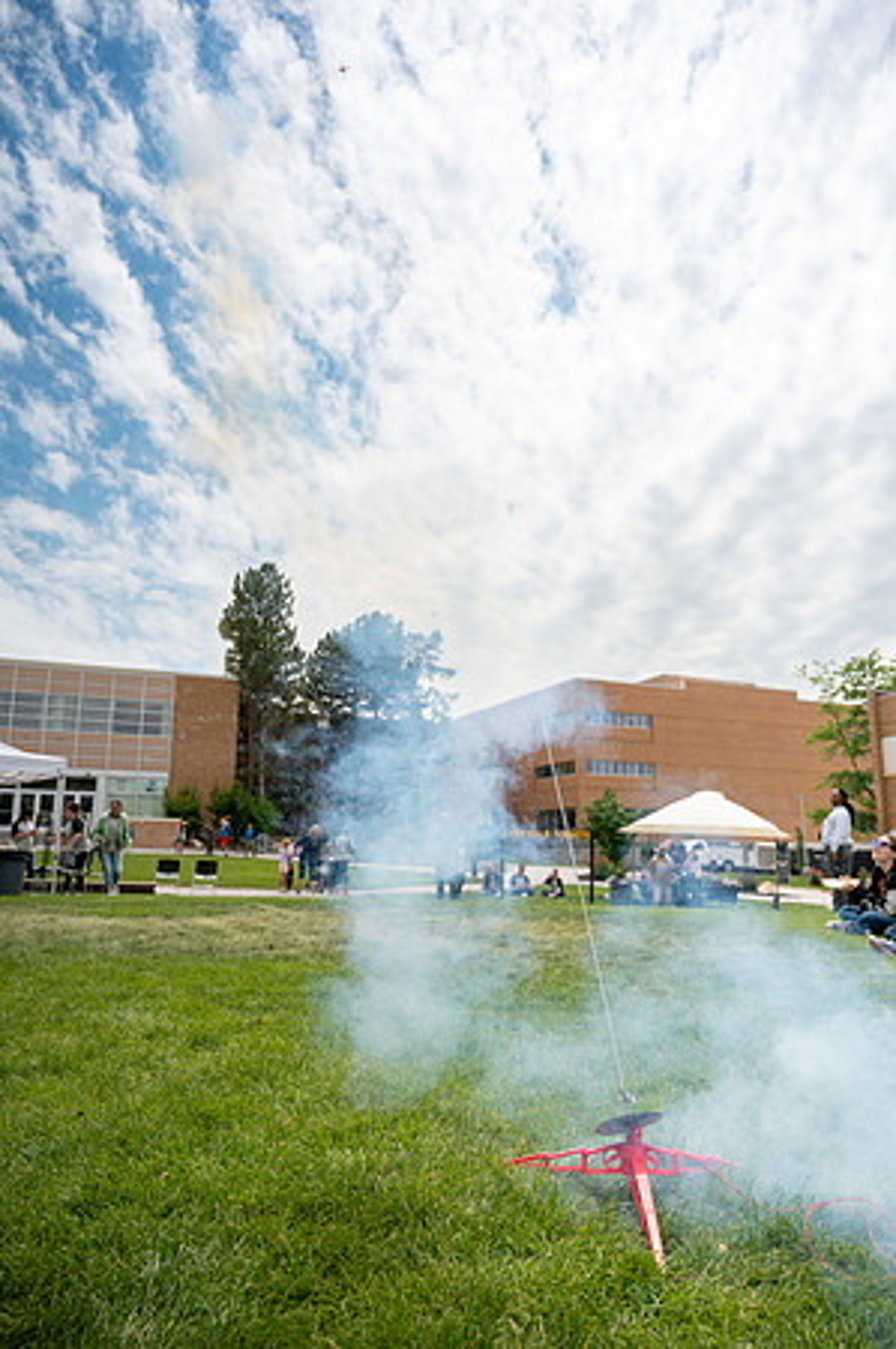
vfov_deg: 73.8
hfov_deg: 53.0
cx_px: 448
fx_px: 898
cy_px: 674
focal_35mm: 24
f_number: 4
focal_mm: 24
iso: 250
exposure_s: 1/5000
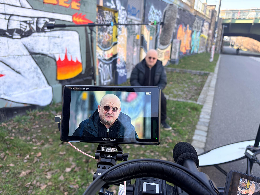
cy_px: 98
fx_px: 195
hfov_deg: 67.3
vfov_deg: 53.1
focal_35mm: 26
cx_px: 130
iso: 40
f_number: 1.6
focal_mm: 5.96
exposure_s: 1/320
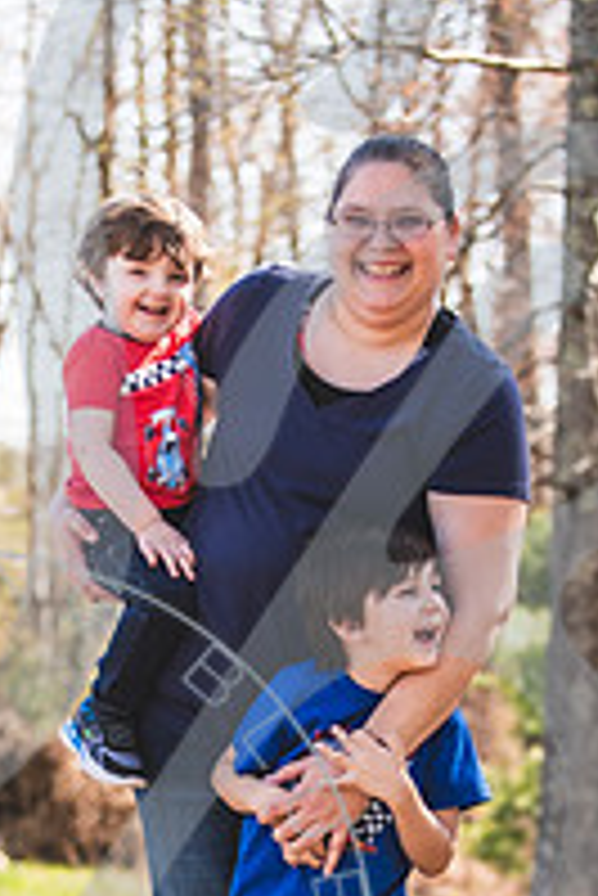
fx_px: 3930
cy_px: 626
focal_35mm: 158
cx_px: 162
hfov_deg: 8.7
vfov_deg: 13.0
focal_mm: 70
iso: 100
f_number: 2.8
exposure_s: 1/500
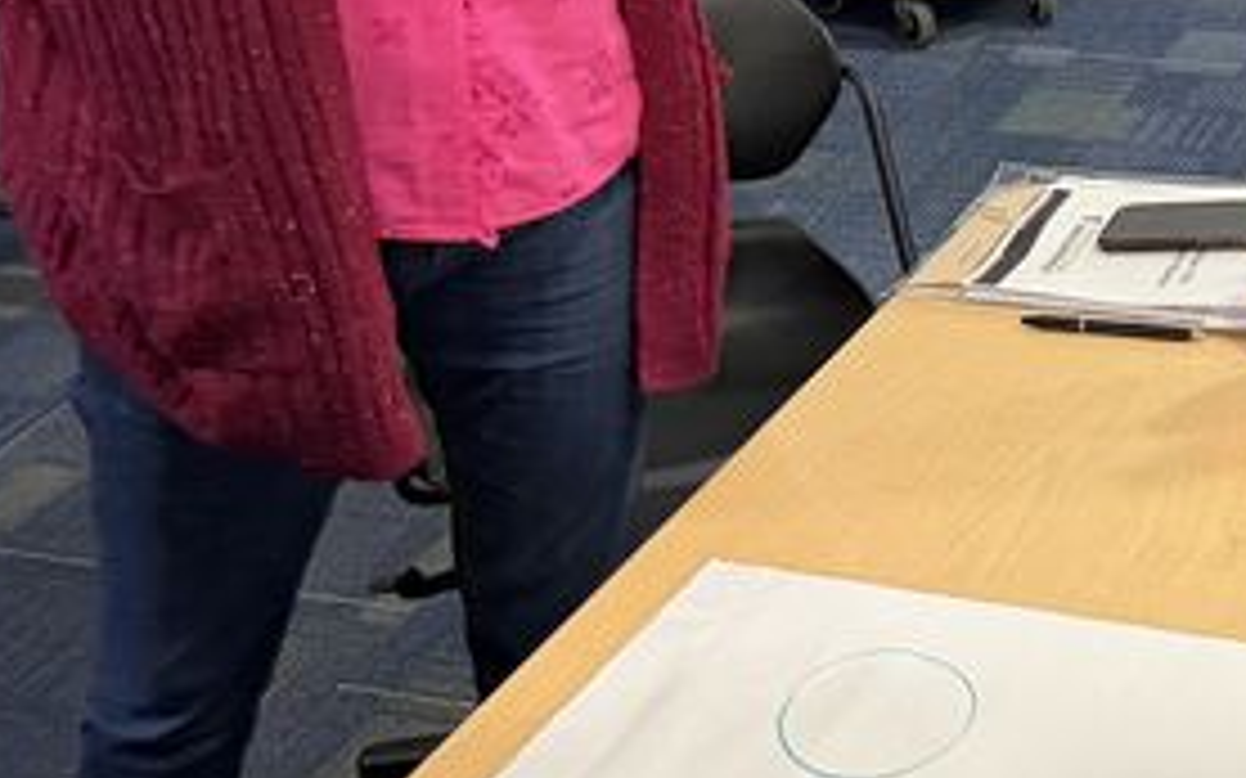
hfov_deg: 21.5
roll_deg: +1.1
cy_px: 85
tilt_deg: -21.9
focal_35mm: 94
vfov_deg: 13.8
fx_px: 3191
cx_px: 1165
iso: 640
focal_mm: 6.76
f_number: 1.78
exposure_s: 1/60
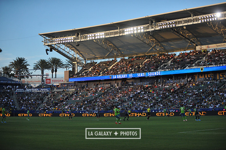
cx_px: 113
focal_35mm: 70
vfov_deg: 19.4
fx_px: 439
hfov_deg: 28.9
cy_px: 75
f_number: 2.8
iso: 1600
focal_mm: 70
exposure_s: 1/6400
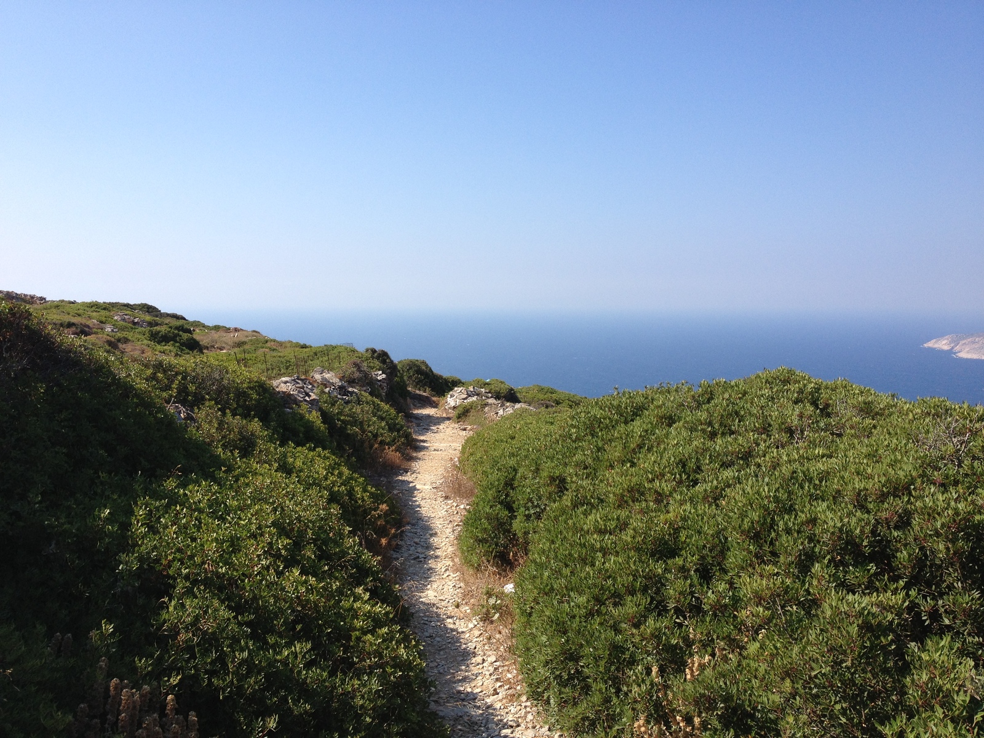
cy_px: 369
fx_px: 995
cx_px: 492
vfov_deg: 40.7
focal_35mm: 35
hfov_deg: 52.6
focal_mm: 4.28
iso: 50
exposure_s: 1/1493
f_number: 2.4
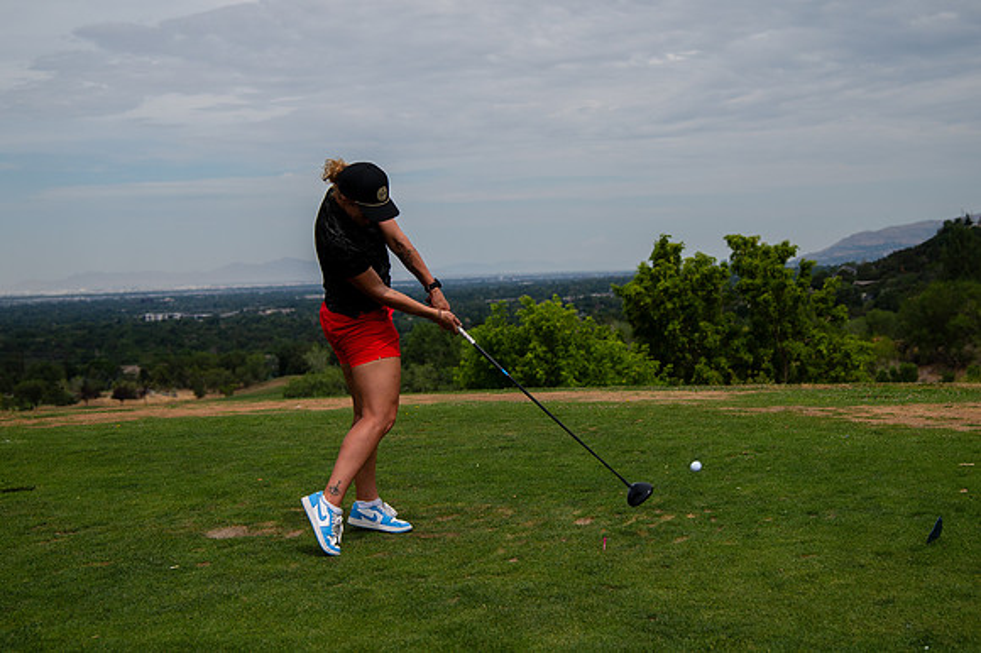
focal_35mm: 58
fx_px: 1588
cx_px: 490
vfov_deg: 23.2
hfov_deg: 34.3
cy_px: 239
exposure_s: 1/4000
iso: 200
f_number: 4
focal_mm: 46
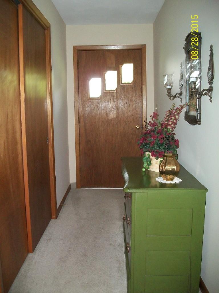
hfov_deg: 44.2
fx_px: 270
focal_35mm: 32
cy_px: 146
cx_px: 110
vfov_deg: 56.8
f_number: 2.9
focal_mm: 5.7
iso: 240
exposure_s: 1/30
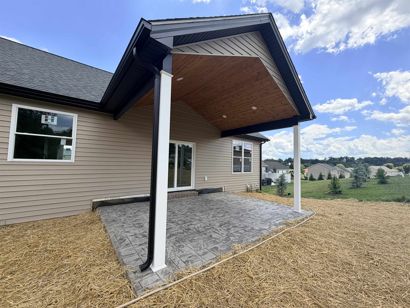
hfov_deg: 102.1
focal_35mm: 14
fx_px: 166
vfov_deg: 85.7
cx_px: 205
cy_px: 154
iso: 40
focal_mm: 2.22
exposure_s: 1/709
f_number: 2.2
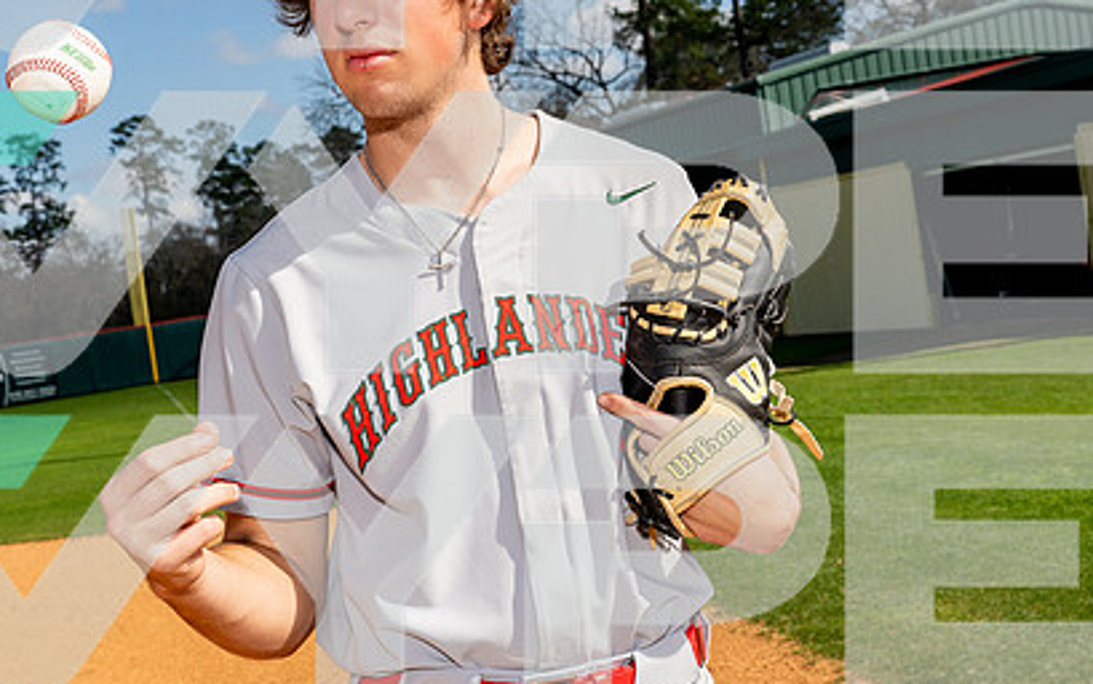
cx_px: 481
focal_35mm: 56
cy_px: 234
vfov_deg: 23.1
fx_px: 1669
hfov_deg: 36.2
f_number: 7.1
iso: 250
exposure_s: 1/1250
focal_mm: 33
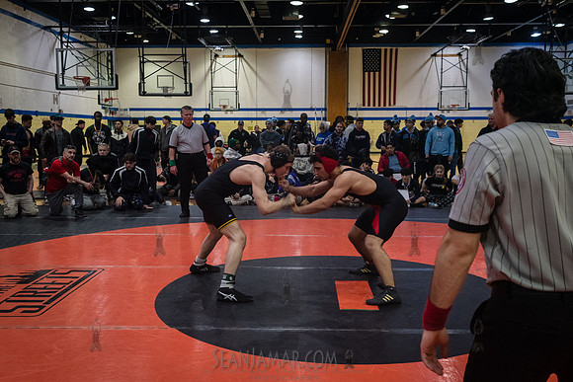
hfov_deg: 52.9
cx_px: 286
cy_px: 191
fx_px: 576
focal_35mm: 36
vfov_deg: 36.7
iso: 4000
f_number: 5.6
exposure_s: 1/200
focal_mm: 35
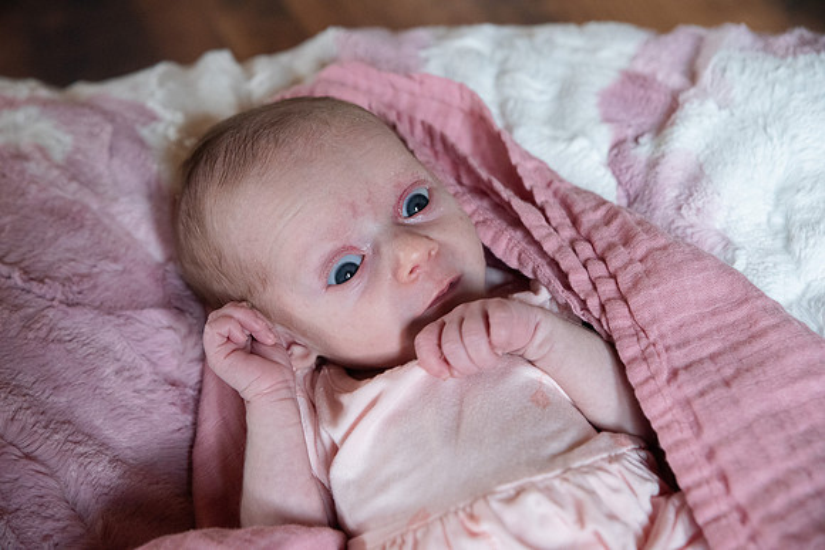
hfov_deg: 31.0
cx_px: 412
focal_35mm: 65
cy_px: 275
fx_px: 1490
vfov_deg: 20.9
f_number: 4.5
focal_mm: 65
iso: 3200
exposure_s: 1/160
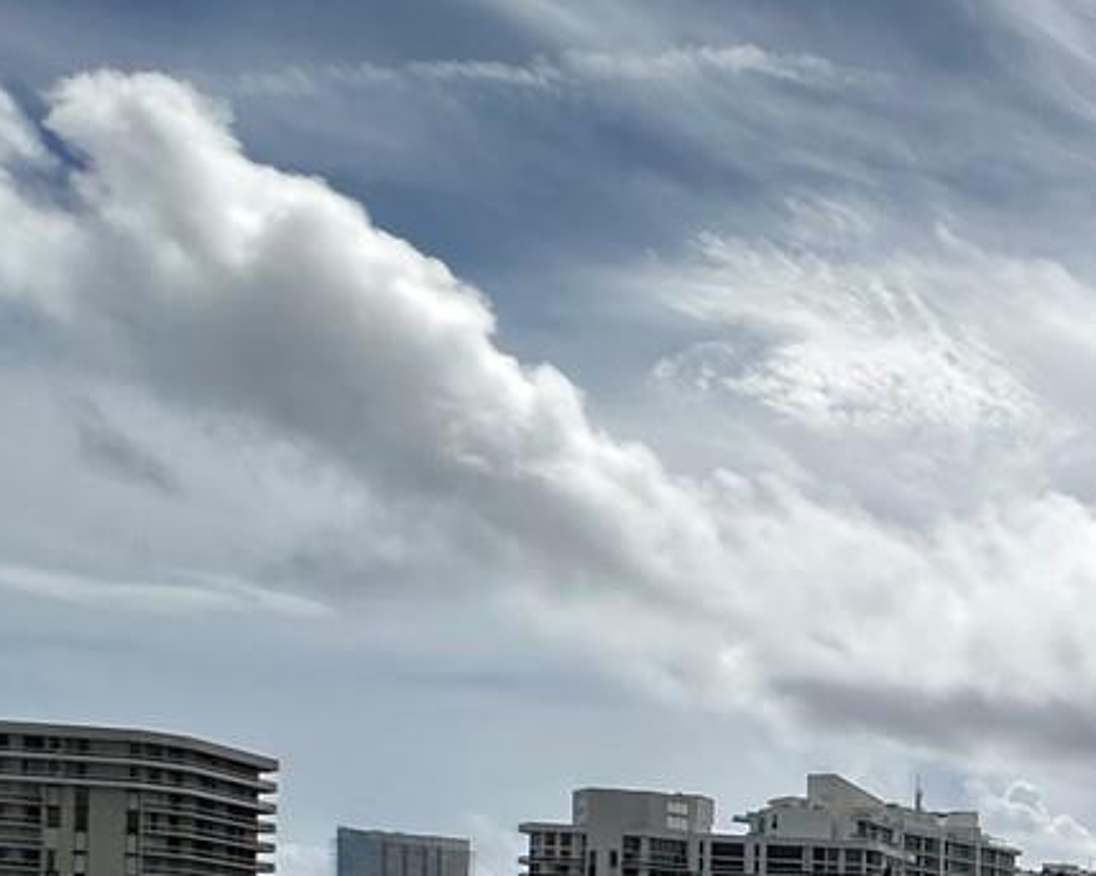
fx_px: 1654
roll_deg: -2.4
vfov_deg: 26.1
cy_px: 1080
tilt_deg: -0.1
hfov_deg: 26.2
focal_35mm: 51
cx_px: 1663
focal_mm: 2.22
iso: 50
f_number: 2.2
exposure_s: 1/6494
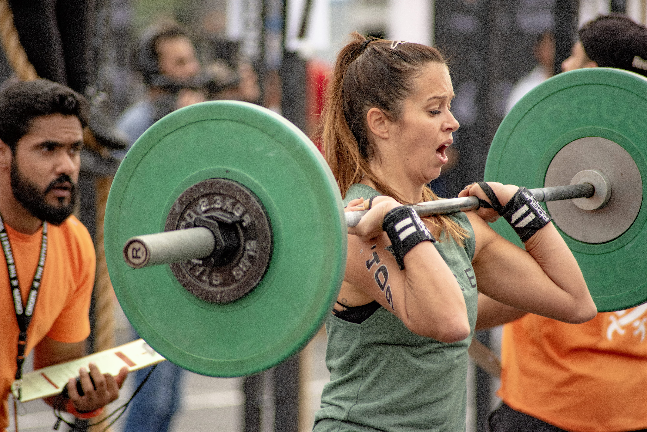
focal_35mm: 300
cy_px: 216
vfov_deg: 4.6
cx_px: 324
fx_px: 5393
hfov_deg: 6.9
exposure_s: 1/2000
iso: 640
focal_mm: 300
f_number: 5.6
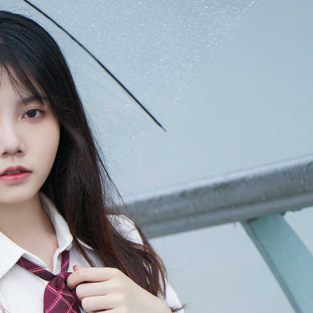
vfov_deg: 5.5
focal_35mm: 318
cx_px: 51
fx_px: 3253
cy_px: 298
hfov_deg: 5.5
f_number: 2.8
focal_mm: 135
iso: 100
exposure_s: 1/400
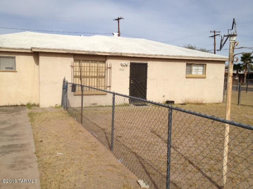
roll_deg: -0.3
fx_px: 256
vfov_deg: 40.7
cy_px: 94
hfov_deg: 52.6
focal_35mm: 35
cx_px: 126
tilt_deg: -10.5
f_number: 2.4
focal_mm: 4.28
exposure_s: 1/3067
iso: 50
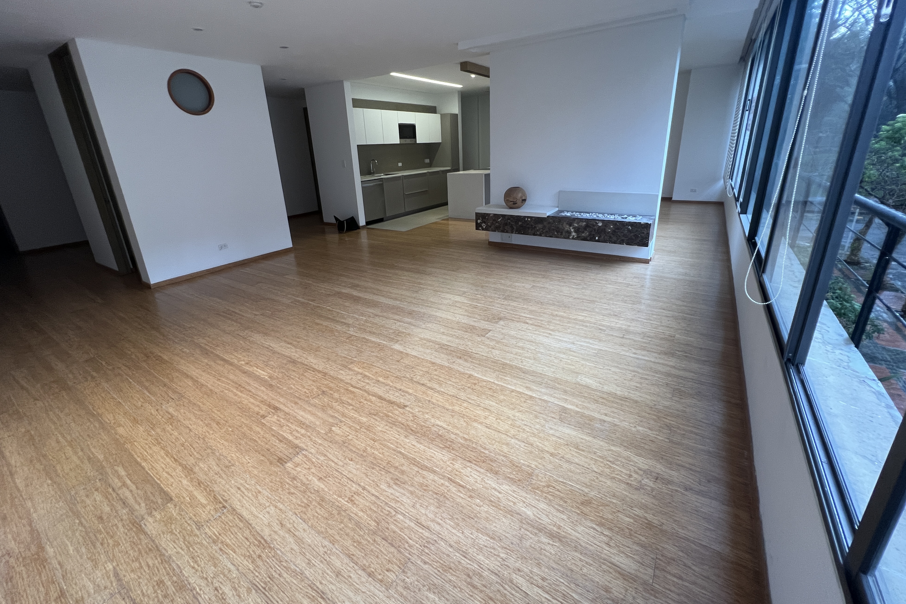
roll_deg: +2.3
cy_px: 275
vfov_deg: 81.0
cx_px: 446
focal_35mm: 14
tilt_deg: -19.5
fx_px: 352
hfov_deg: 104.2
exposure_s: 1/120
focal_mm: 1.57
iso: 200
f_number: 1.8
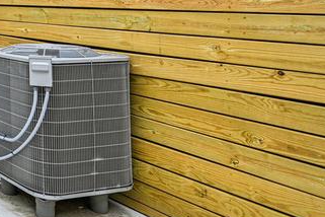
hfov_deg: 26.6
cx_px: -174
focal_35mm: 51
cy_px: -42
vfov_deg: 24.1
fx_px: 460
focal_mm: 16
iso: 800
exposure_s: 1/640
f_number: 8
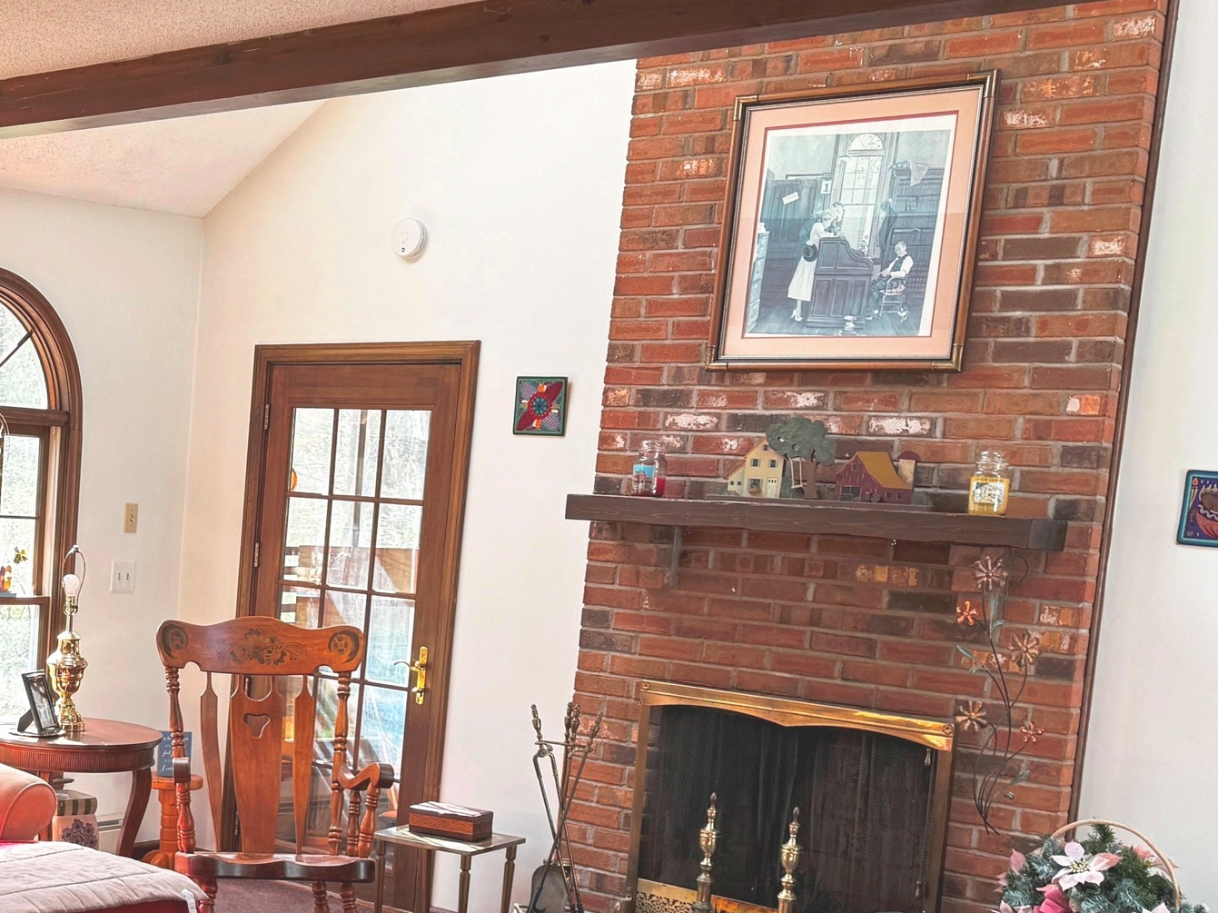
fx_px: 1935
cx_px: 50
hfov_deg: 32.6
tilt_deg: -6.7
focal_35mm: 55
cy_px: 680
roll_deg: -3.2
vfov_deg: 26.2
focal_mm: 6.76
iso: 64
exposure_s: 1/262
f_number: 1.78
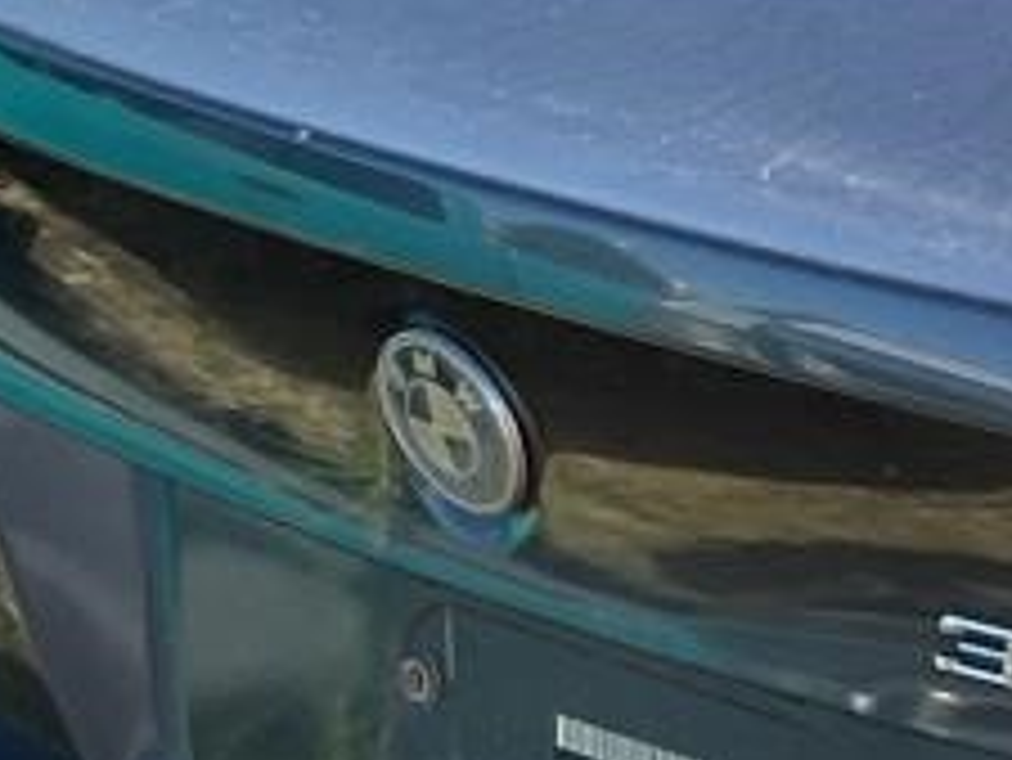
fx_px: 4826
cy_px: 643
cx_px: 2280
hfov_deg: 10.6
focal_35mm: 165
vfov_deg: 9.0
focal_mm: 3
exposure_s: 1/792
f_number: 1.8
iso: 16
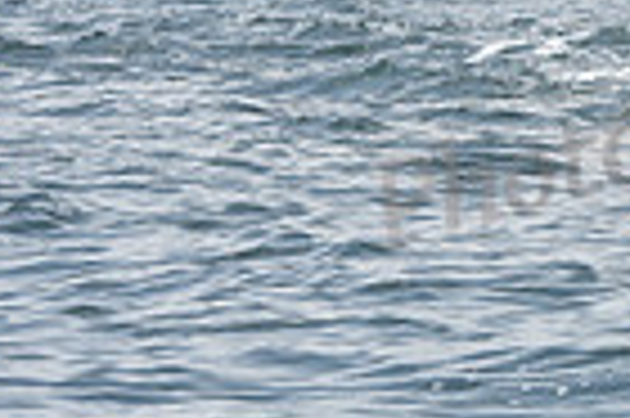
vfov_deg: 2.7
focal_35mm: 505
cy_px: -164
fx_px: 8827
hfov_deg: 4.0
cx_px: 1242
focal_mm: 122
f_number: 9
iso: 200
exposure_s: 1/800
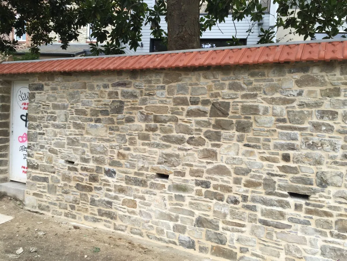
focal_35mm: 29
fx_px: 291
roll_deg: -3.0
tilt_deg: -3.1
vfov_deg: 48.2
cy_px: 130
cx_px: 174
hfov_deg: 61.7
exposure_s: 1/154
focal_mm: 4.15
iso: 32
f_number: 2.2
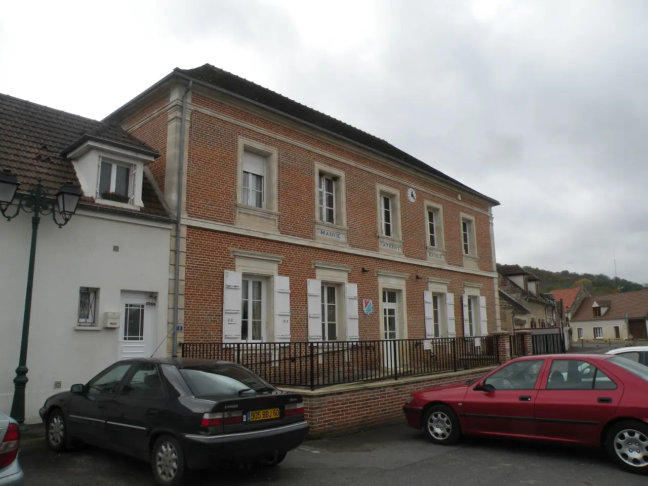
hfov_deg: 65.3
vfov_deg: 51.4
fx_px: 505
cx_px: 324
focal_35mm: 27
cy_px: 243
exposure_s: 1/200
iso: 64
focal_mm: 4.7
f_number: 5
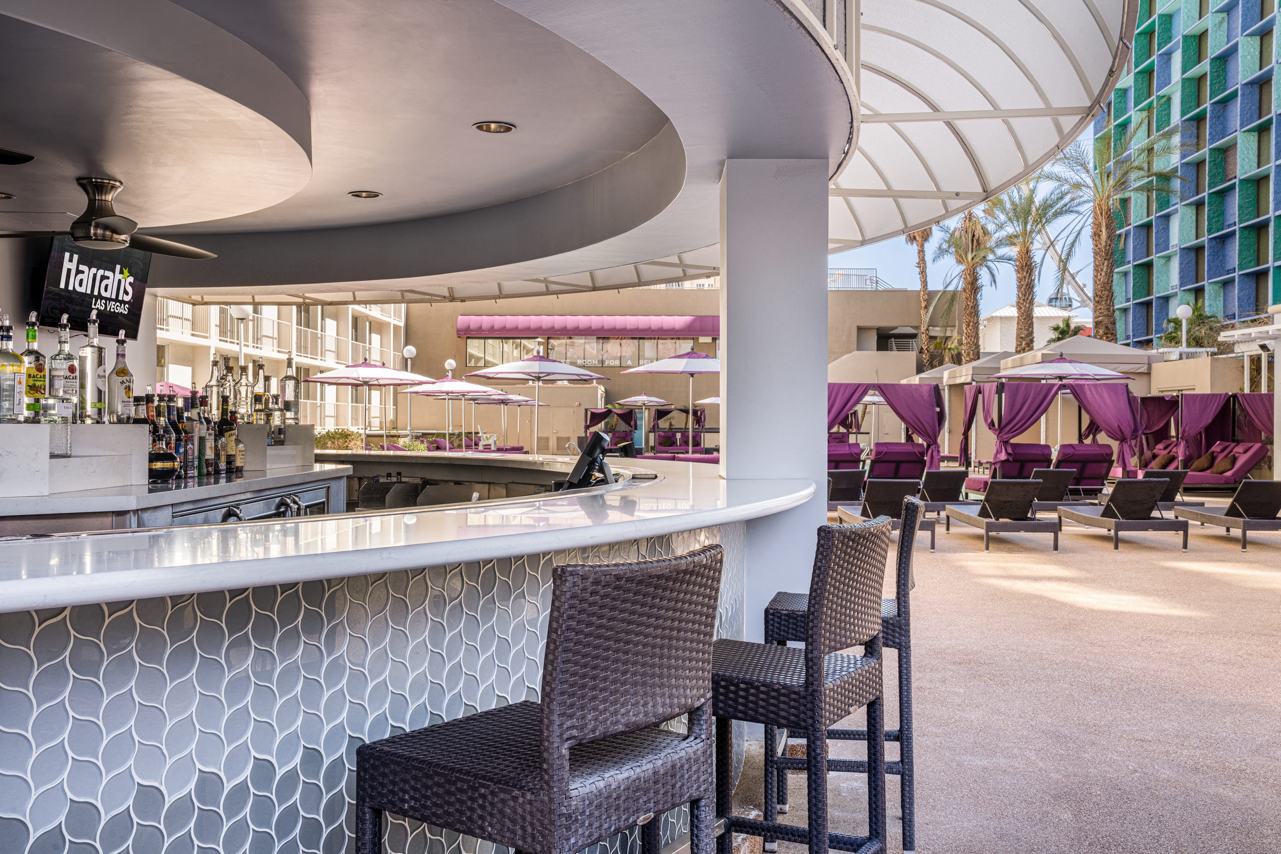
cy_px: 427
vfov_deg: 40.0
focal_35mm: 33
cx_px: 640
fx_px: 1174
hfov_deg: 57.2
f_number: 16
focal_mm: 33
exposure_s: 1/80
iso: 100
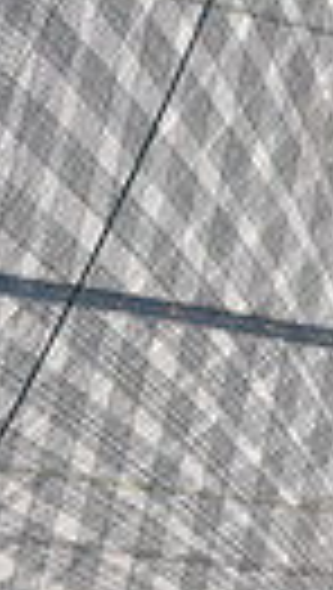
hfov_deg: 3.7
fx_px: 5085
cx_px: 63
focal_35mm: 325
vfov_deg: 6.6
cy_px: 772
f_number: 3.5
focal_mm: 70
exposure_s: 1/1250
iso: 250
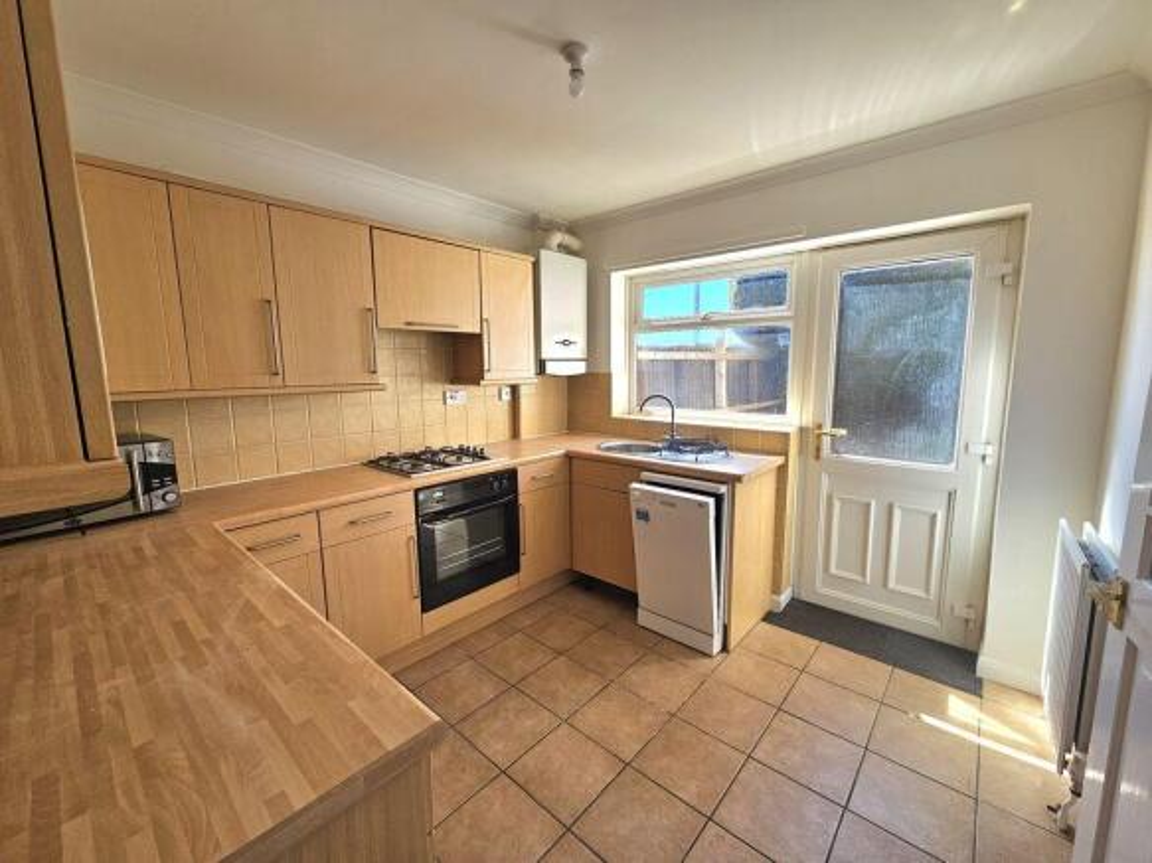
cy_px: 432
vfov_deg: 89.9
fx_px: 433
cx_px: 576
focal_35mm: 13
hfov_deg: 106.2
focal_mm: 2.2
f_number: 2.2
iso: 80
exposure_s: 1/222
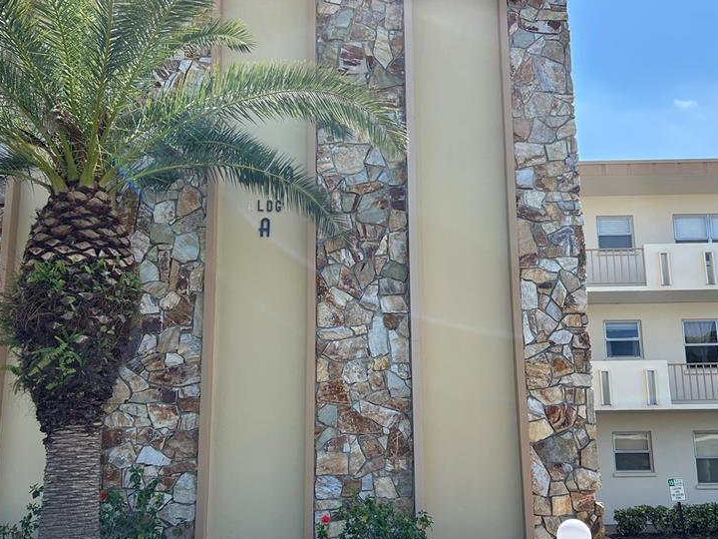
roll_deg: +0.7
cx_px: 379
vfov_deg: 38.6
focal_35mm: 37
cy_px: 296
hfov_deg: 50.1
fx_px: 767
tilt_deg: +11.4
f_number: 1.5
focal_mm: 5.7
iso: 50
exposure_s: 1/2008
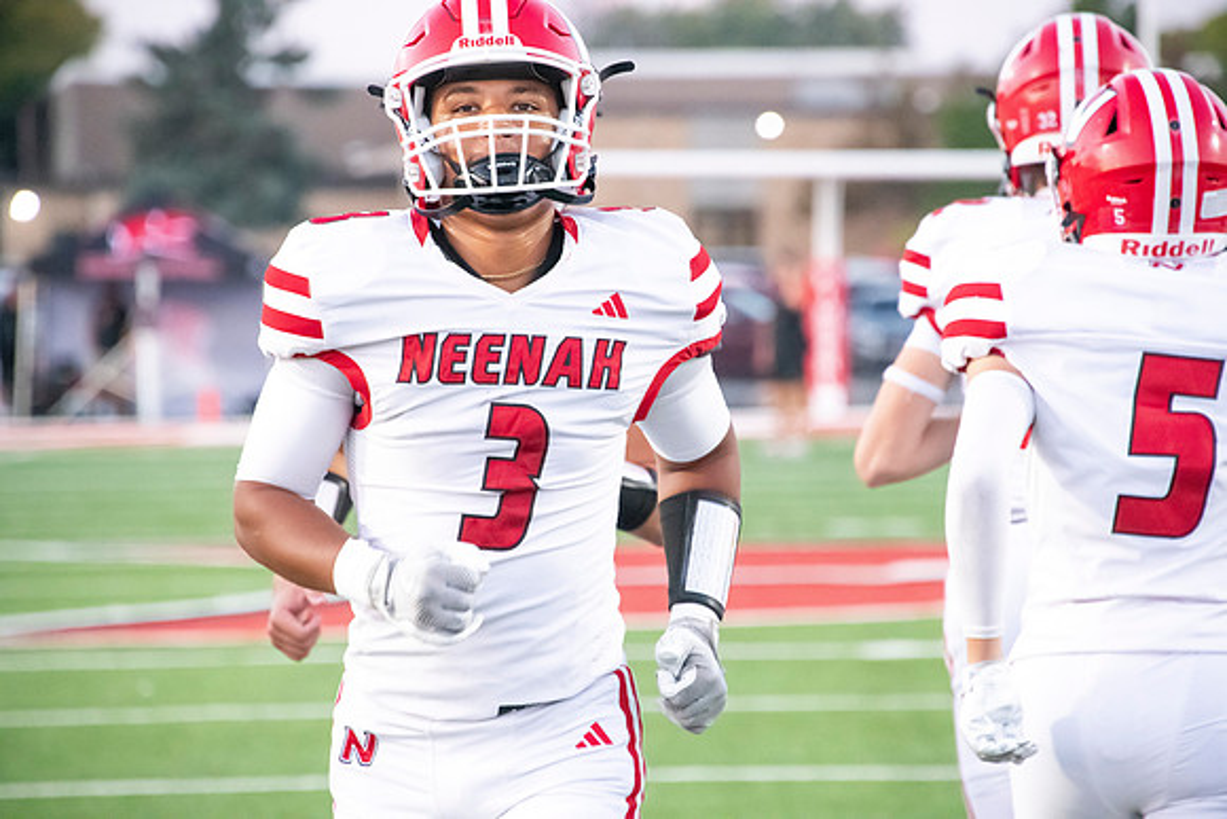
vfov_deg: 4.6
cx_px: 614
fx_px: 10227
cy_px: 410
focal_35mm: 300
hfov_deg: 6.9
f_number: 7.1
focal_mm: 300
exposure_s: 1/500
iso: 10000
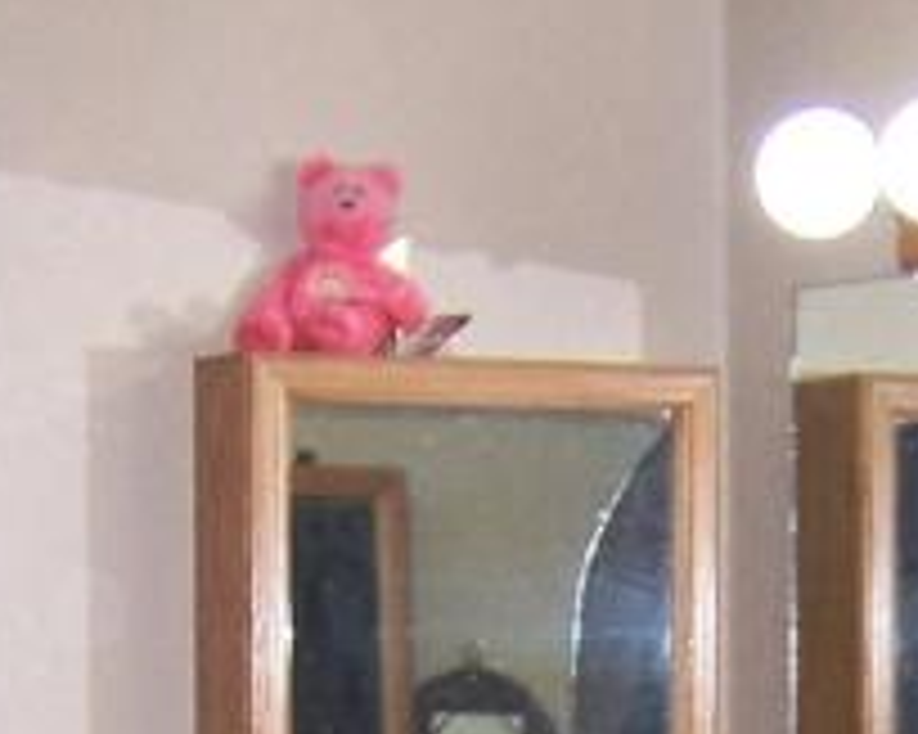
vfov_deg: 9.0
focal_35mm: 162
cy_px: 1468
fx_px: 4399
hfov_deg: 11.9
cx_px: 513
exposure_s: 1/60
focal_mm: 5.5
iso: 80
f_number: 2.8
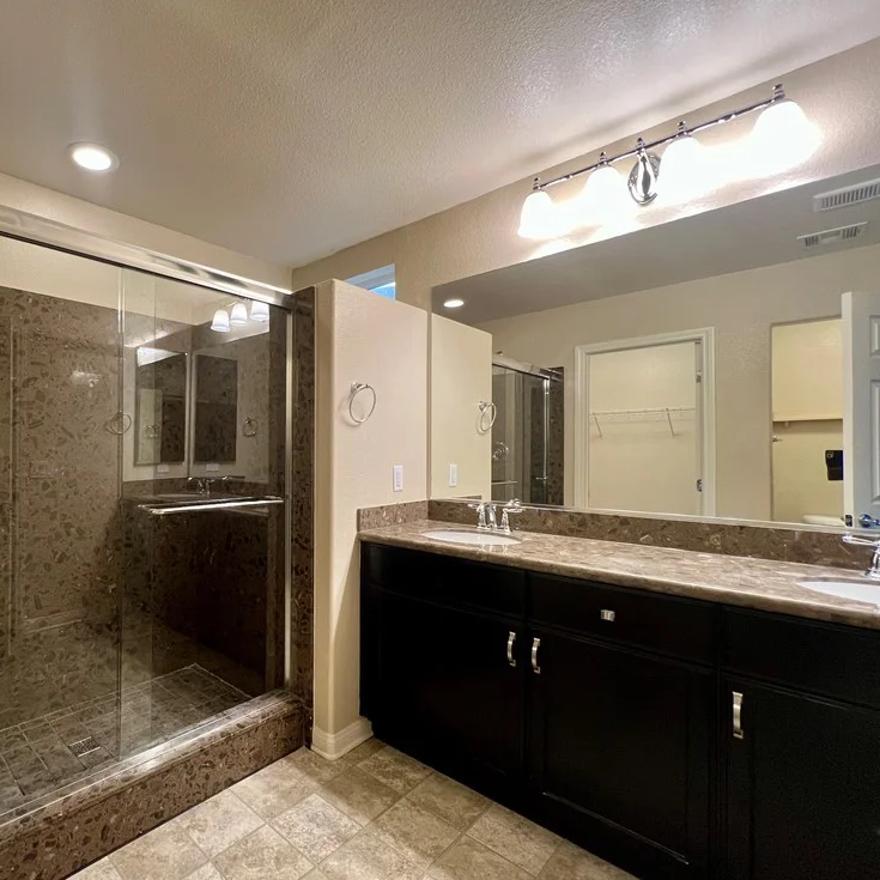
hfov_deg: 83.5
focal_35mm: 16
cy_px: 451
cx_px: 272
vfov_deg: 87.4
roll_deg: -0.1
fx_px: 460
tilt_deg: -1.8
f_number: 1.8
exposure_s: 1/60
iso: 160
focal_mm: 1.57
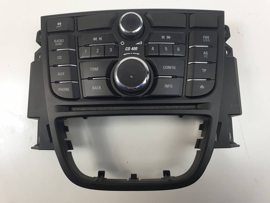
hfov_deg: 67.3
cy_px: 102
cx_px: 135
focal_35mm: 26
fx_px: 203
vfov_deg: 53.1
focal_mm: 4.3
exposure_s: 1/120
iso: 50
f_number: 2.4
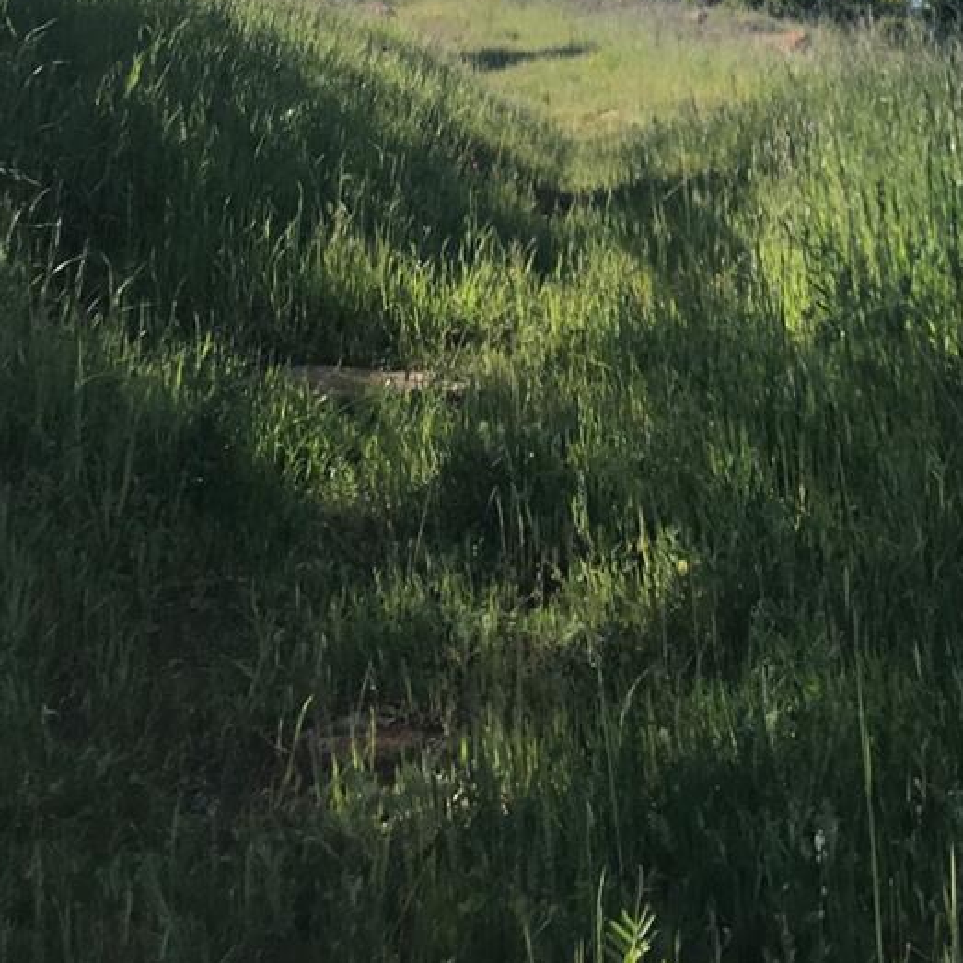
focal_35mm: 71
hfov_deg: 23.9
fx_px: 2235
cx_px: 771
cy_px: -208
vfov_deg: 22.3
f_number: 1.8
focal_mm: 3.99
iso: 20
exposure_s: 1/1996
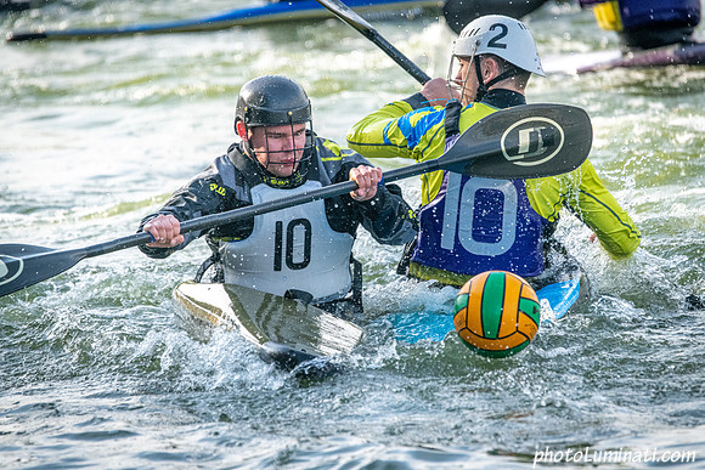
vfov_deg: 3.4
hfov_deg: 5.2
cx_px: 352
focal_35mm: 400
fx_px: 7835
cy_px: 235
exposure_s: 1/3200
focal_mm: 400
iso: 2500
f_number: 6.3
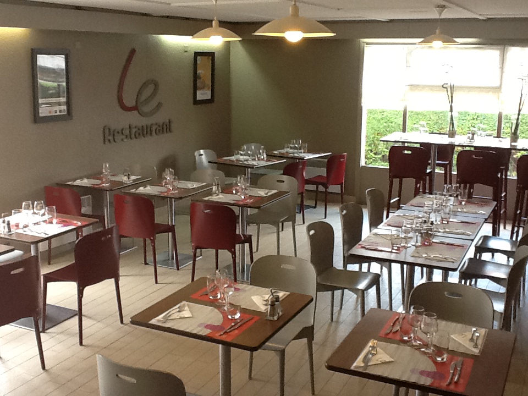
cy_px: 198
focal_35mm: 32
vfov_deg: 44.2
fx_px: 488
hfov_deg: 56.8
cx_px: 264
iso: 125
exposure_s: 1/30
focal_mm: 2.03
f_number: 2.4
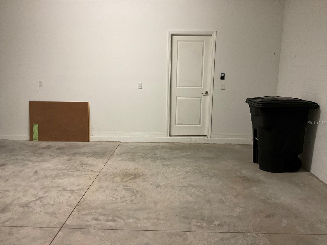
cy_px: 122
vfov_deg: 48.2
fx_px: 274
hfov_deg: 61.7
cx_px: 164
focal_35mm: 29
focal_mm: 3
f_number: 1.8
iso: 160
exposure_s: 1/60
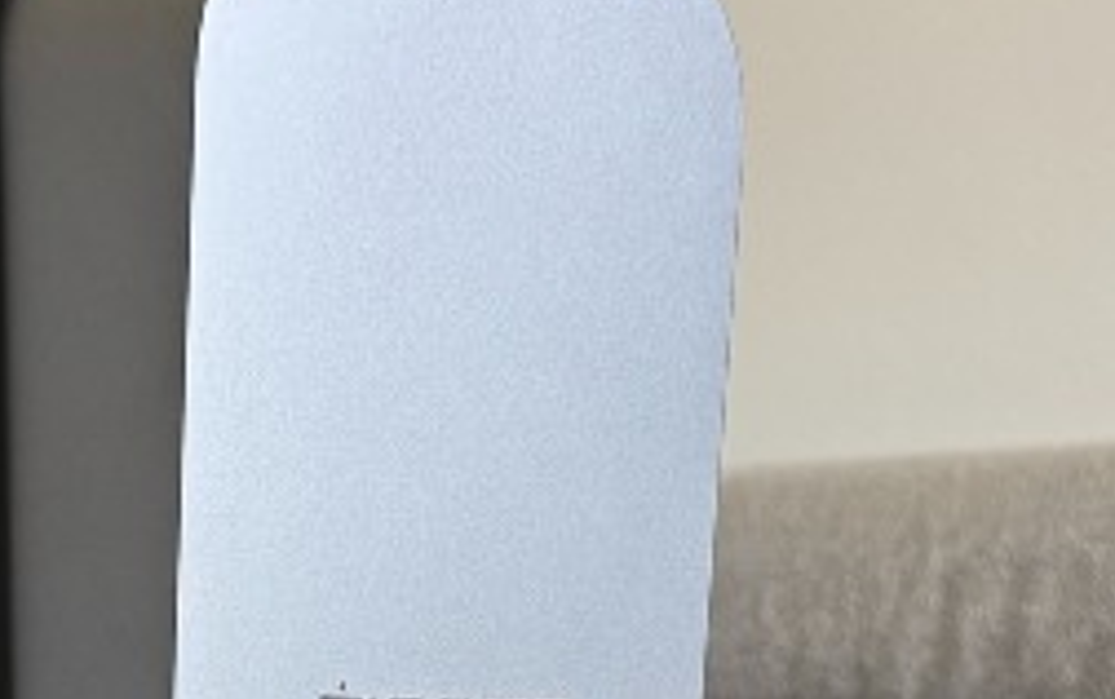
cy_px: 1433
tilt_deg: -8.1
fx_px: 3680
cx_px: 239
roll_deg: +0.8
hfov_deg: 17.1
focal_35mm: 121
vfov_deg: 10.0
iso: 200
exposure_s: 1/71
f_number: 1.78
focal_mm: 6.76
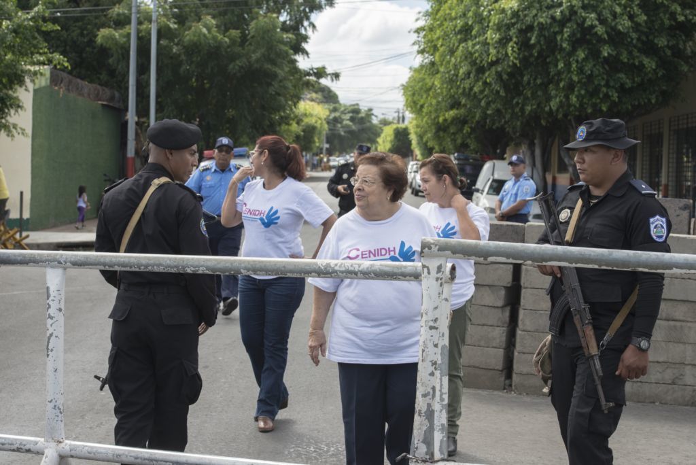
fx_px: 1354
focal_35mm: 70
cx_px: 348
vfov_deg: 19.5
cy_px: 232
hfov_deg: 28.8
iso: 640
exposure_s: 1/800
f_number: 9
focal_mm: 70
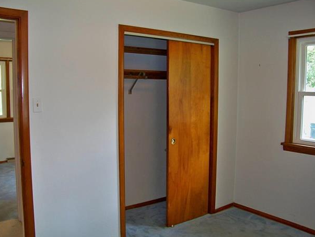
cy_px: 119
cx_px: 153
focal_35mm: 35
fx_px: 319
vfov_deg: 40.7
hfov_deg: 52.6
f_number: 2.8
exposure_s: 1/30
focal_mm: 5.85
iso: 200
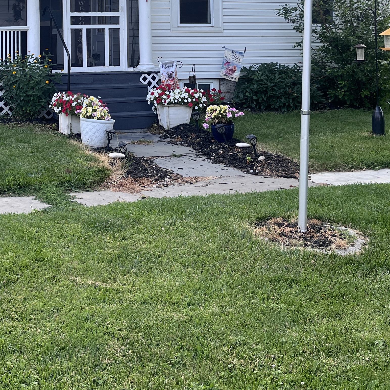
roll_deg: +0.5
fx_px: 765
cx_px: 97
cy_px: 20
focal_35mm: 60
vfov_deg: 27.3
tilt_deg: +1.1
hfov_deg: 28.2
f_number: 1.6
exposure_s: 1/347
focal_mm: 5.1
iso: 50
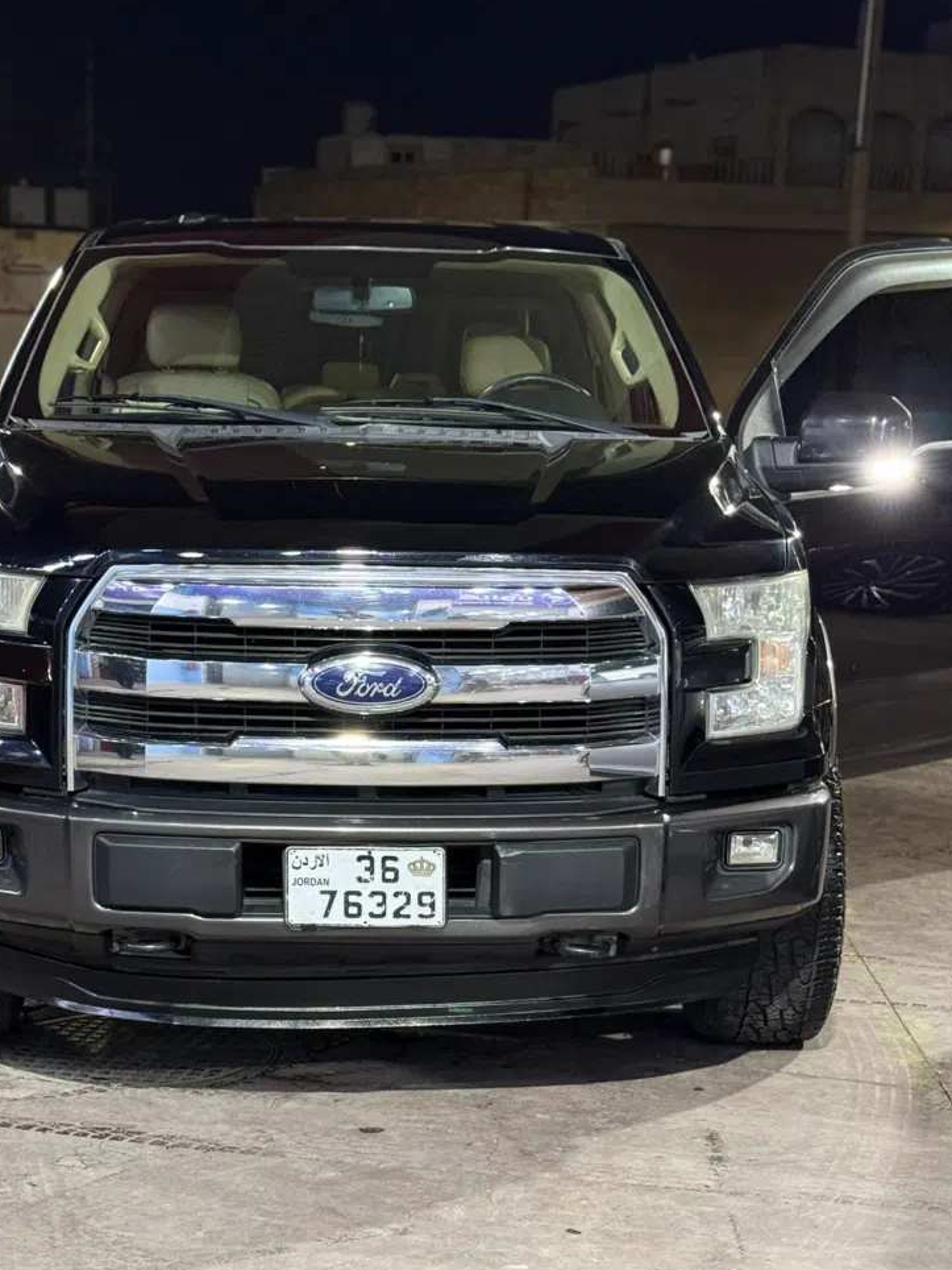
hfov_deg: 21.6
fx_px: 2493
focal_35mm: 68
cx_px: 412
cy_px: 893
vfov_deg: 28.3
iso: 250
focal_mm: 6.76
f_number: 1.78
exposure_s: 1/50
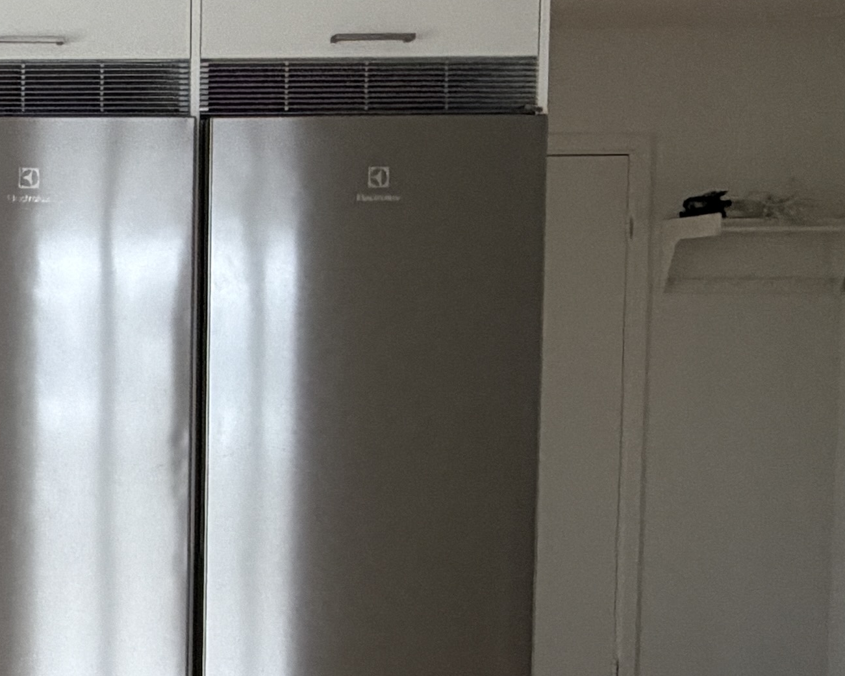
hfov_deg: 27.6
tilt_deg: -3.8
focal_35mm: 60
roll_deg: +0.3
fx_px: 1501
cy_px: 416
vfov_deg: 25.3
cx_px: -170
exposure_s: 1/60
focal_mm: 2.22
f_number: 2.2
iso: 320
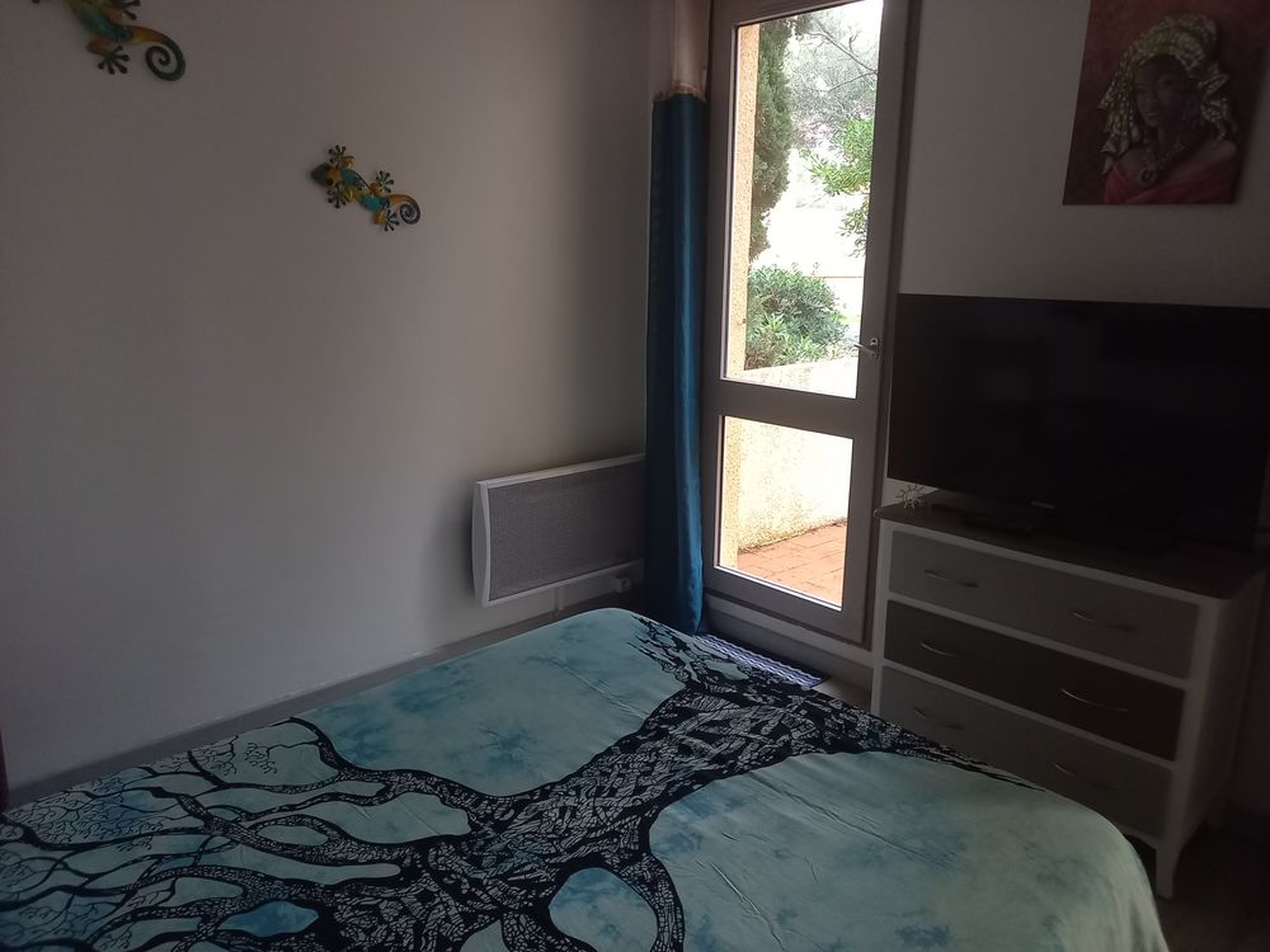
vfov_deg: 54.9
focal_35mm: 25
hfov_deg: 69.4
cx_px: 635
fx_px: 917
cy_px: 476
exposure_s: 1/25
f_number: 1.8
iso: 640
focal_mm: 4.65
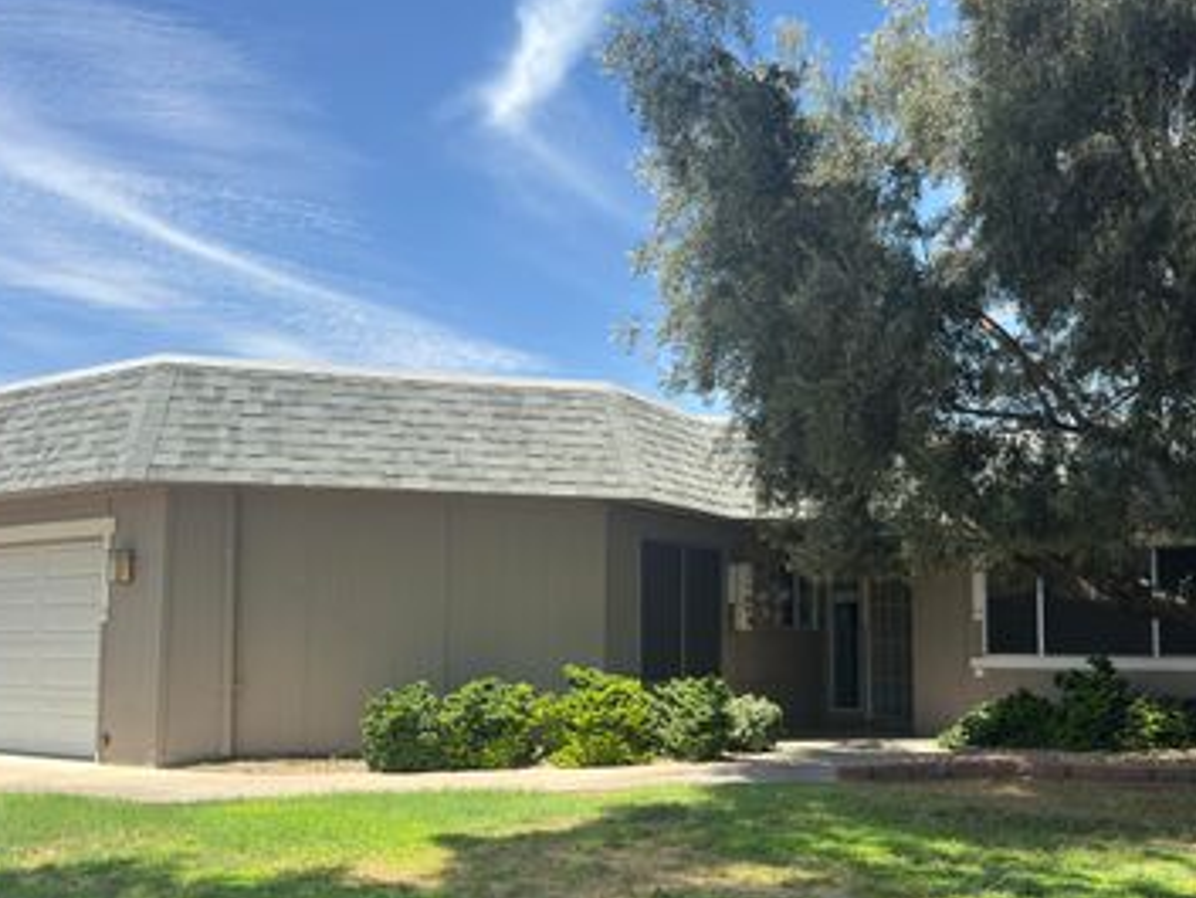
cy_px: 561
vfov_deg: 41.5
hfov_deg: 53.9
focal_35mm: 34
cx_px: 637
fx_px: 1175
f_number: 1.78
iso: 100
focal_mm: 6.76
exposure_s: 1/3484
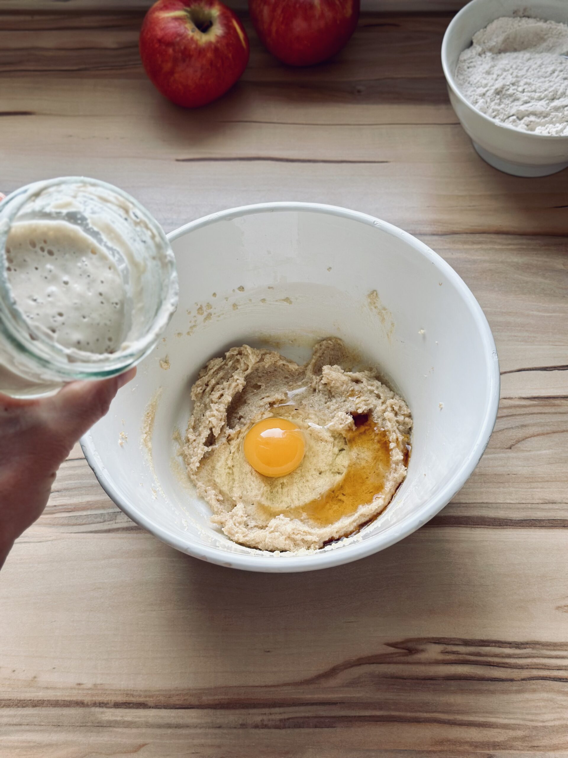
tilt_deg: -59.9
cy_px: 379
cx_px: 284
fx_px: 1050
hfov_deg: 30.3
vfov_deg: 39.7
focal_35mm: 48
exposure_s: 1/121
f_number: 1.78
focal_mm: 6.86
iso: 80
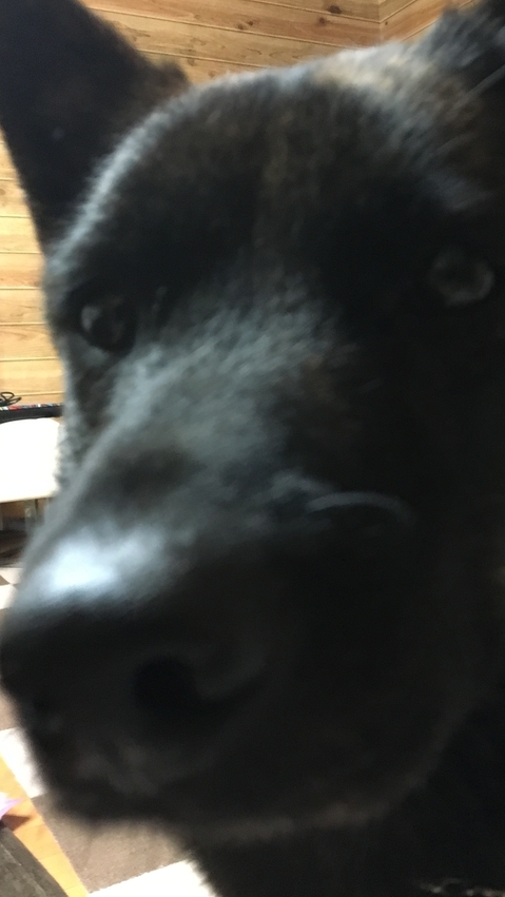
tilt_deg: -6.2
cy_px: 446
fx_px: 904
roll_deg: +3.4
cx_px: 311
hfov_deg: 31.1
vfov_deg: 52.8
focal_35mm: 38
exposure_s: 1/15
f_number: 2.2
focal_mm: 4.15
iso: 320
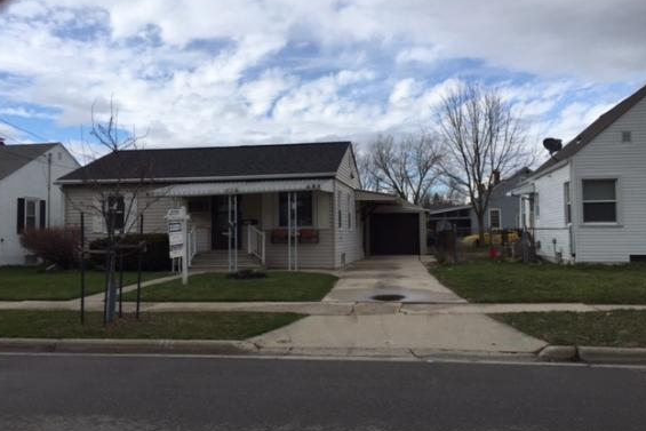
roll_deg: +0.7
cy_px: 217
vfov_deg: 42.3
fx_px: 556
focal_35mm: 31
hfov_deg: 60.3
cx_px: 322
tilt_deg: +2.0
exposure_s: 1/1582
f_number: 2.2
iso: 32
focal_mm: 4.15
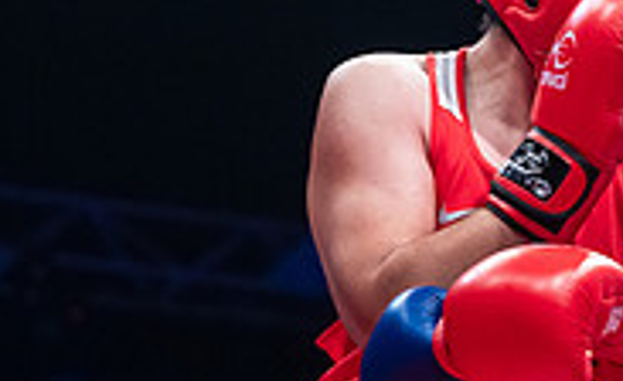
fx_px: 3427
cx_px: 818
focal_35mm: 203
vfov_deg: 6.4
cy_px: 76
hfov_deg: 10.2
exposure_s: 1/800
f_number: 2.8
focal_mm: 55
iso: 3200
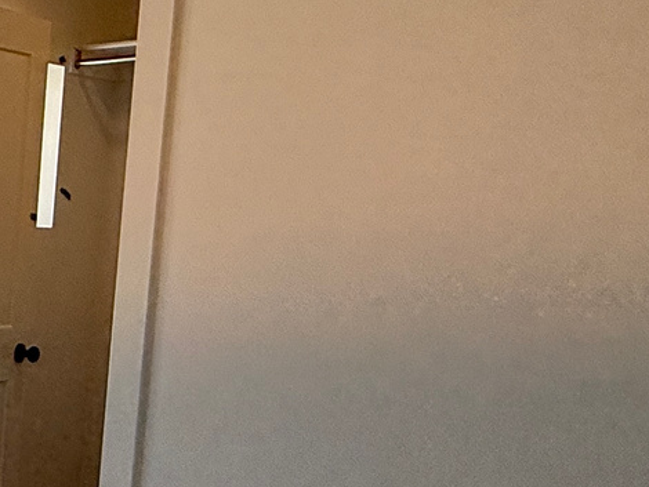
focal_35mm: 61
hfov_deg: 22.5
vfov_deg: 23.8
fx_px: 1144
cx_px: -442
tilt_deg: -6.4
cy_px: 371
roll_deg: -1.0
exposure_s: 1/518
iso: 64
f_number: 2.2
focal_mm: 2.22
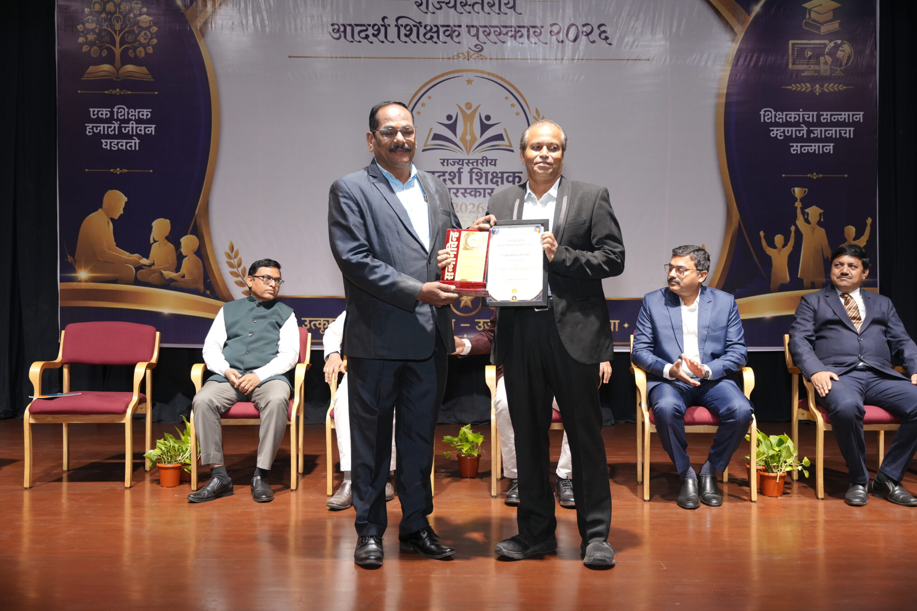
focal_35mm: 36
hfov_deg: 53.1
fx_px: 917
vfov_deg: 36.9
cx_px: 458
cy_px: 306
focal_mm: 36
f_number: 2.8
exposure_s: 1/100
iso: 500
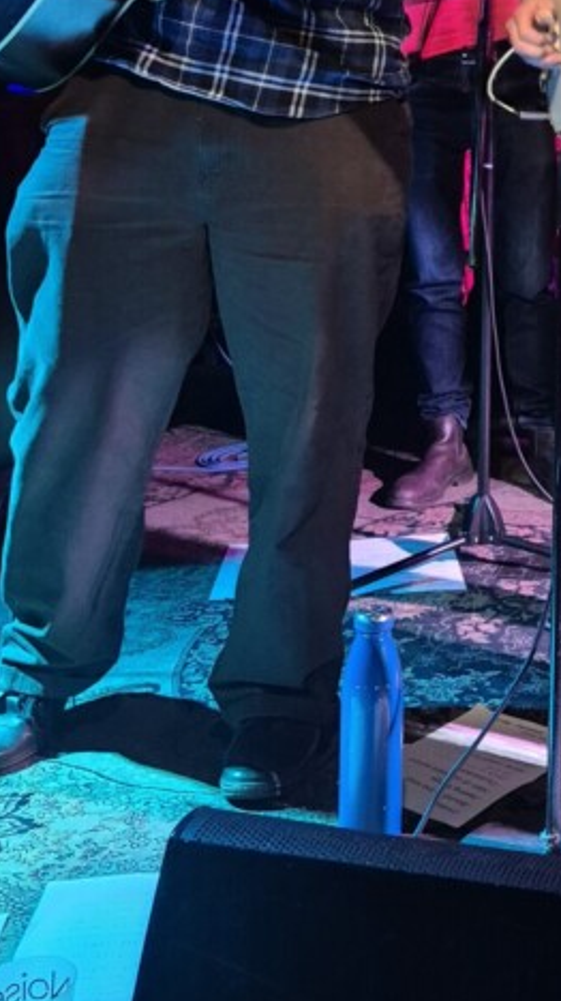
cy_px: 118
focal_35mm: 55
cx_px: 640
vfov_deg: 35.8
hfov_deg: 20.6
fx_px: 1457
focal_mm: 5.4
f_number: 1.8
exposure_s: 1/20
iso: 1600
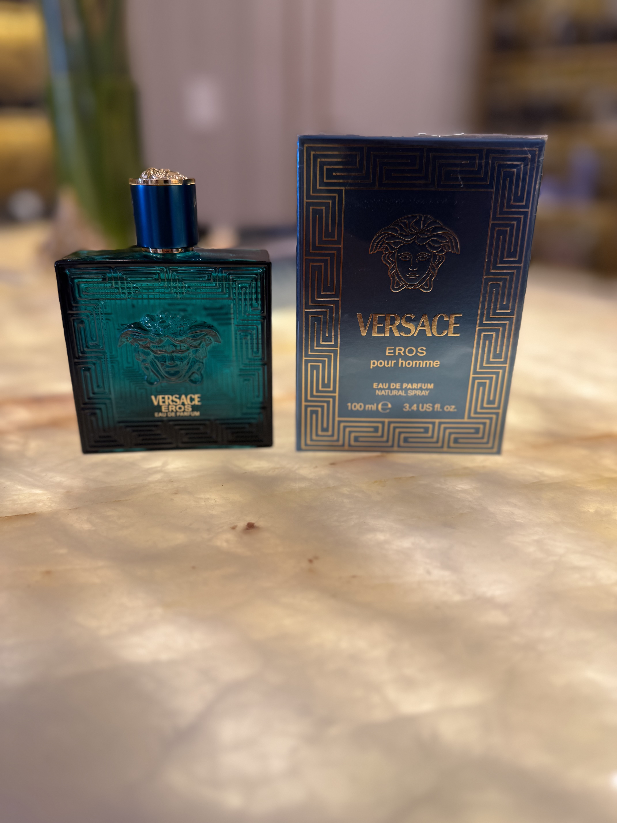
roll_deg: -0.6
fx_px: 570
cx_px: 308
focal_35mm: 24
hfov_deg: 56.8
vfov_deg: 71.6
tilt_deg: -23.1
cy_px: 412
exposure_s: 1/120
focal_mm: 6.76
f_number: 1.78
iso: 80
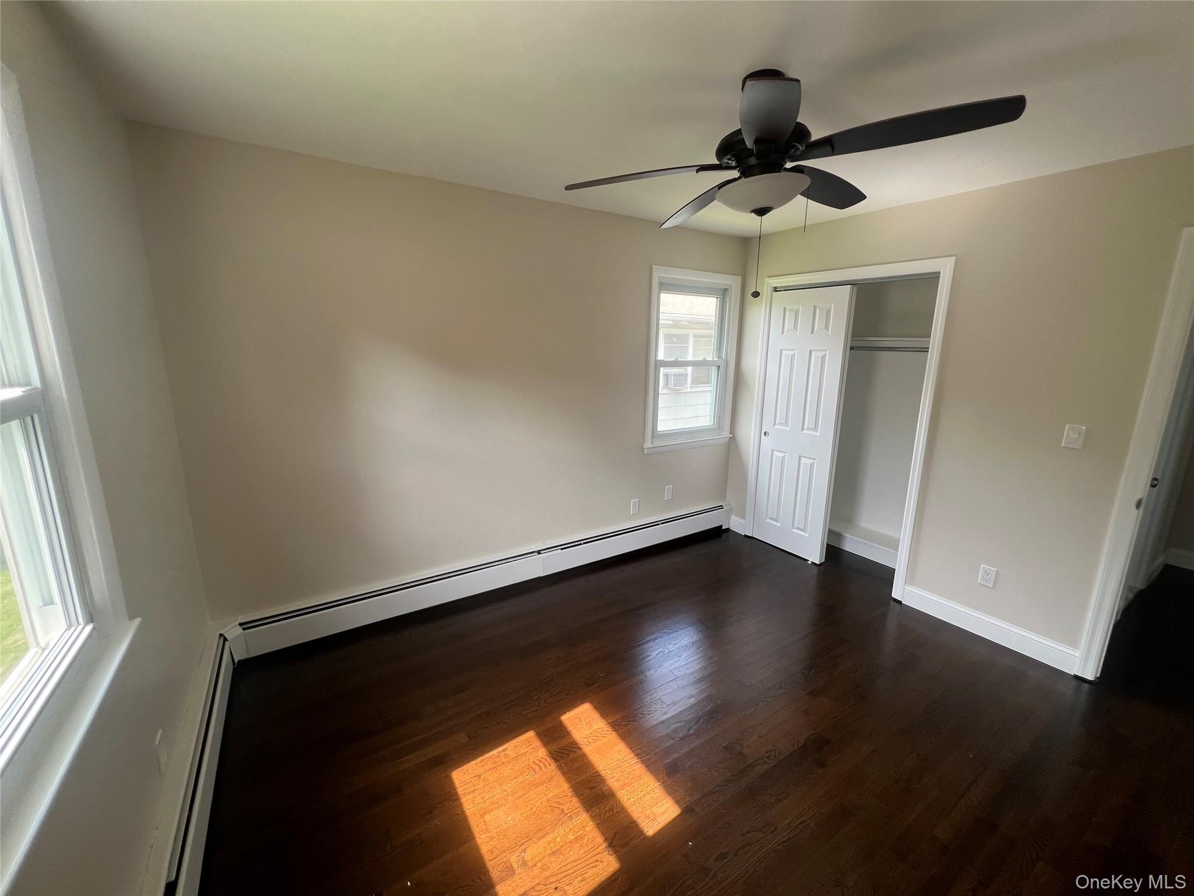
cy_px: 448
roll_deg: -0.9
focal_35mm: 13
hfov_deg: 106.2
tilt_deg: -13.4
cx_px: 597
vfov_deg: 89.9
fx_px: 448
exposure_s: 1/99
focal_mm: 1.57
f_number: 1.8
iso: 50
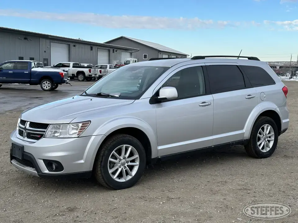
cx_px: 149
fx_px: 413
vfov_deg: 30.3
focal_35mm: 48
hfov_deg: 39.7
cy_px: 112
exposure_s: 1/953
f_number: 1.78
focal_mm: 6.86
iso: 64
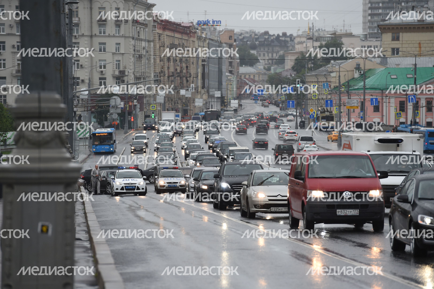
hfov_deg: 10.3
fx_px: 2410
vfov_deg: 6.9
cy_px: 144
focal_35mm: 200
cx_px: 217
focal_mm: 200
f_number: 5
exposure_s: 1/2500
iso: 1000
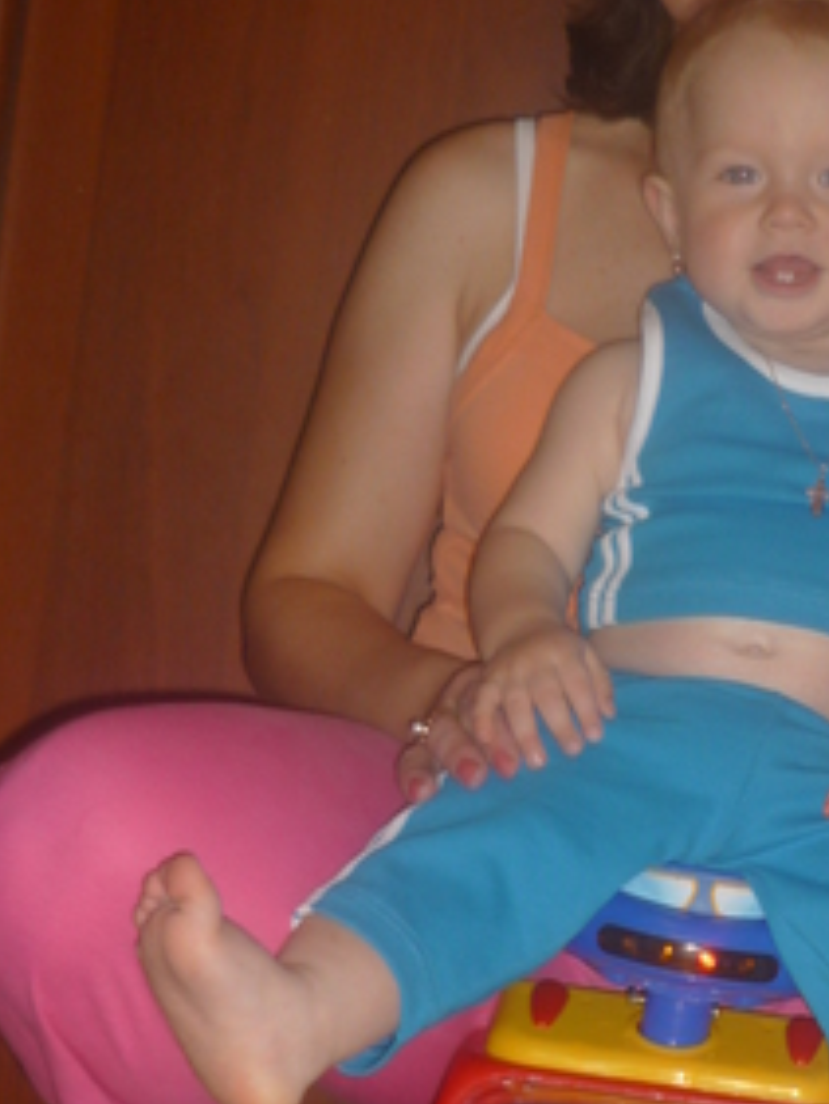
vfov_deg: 22.7
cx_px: 784
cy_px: 695
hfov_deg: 16.9
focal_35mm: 86
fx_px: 2744
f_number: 3
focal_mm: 7.2
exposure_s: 1/30
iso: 100
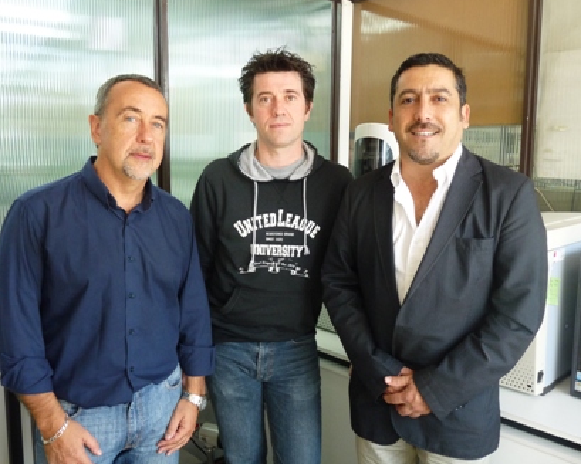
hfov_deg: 57.2
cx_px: 278
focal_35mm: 31
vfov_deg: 47.1
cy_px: 228
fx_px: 533
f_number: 3
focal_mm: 5.2
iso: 250
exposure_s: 1/30
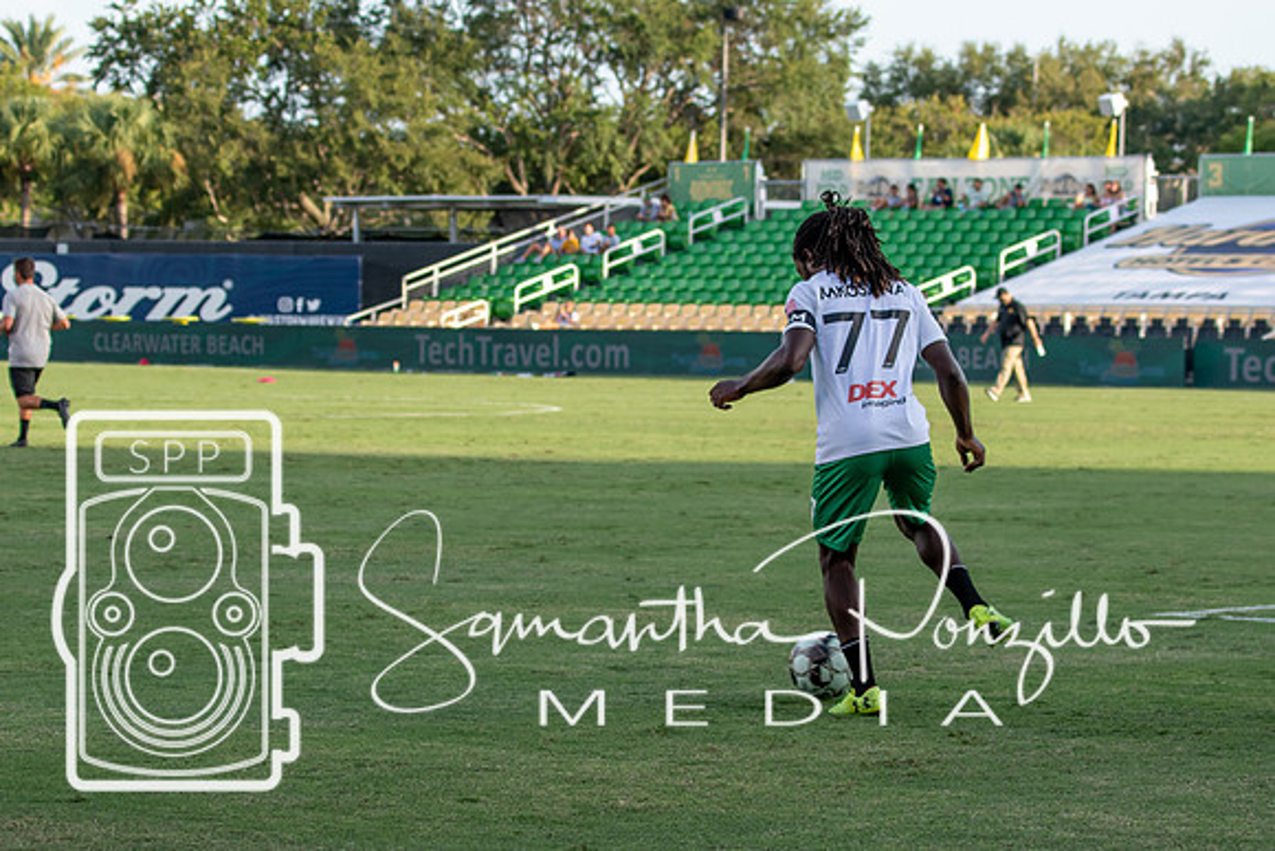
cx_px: 638
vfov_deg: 9.2
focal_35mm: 150
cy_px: 426
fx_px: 5313
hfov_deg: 13.7
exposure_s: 1/500
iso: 400
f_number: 5.6
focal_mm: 100
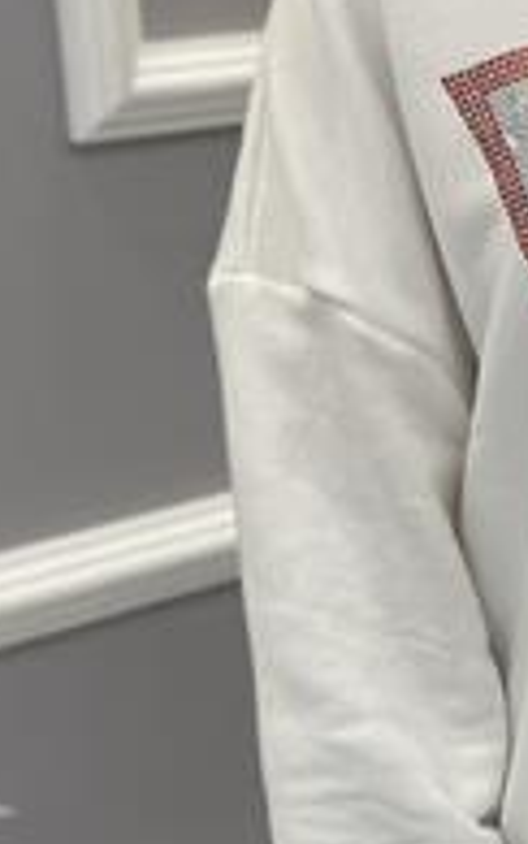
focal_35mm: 136
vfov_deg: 15.3
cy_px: 545
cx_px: 809
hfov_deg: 9.4
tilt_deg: -13.4
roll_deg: +1.7
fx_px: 3129
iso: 64
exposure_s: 1/111
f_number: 1.78
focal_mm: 6.86
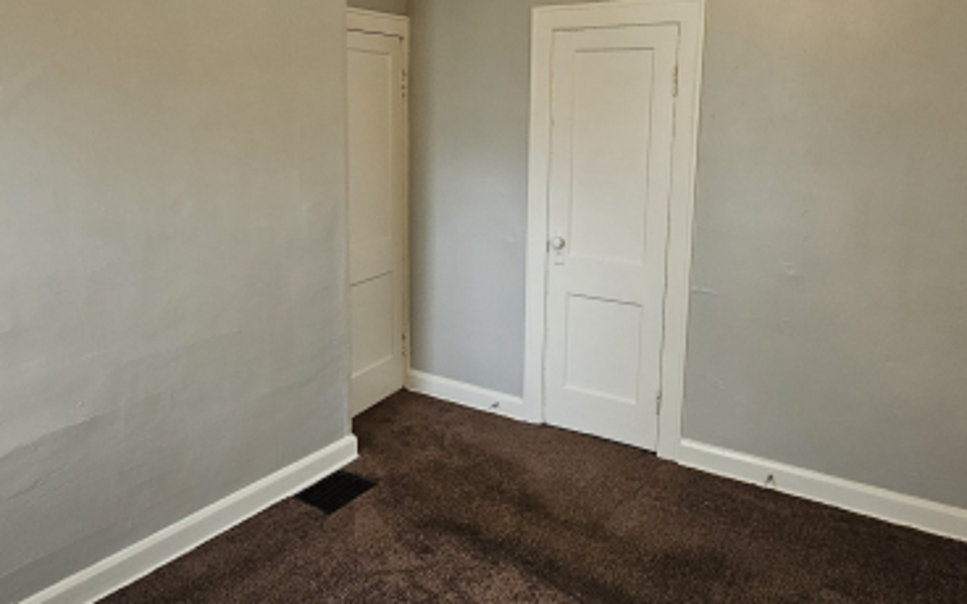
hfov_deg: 72.5
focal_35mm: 25
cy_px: 228
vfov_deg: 48.8
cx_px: 487
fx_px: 659
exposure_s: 1/60
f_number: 2.2
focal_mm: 2.2
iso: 125
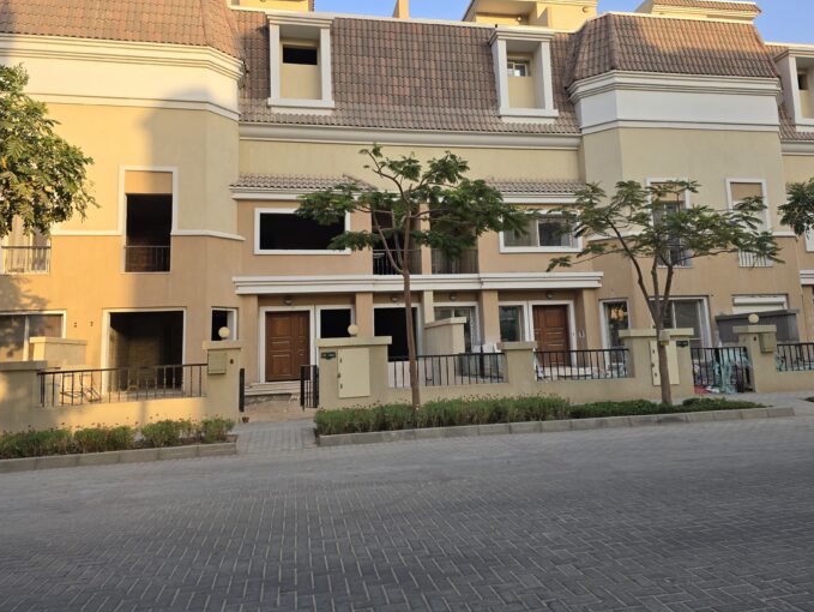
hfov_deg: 67.3
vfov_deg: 53.0
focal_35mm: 26
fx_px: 612
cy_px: 269
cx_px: 412
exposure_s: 1/180
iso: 12
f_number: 1.7
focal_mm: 6.3
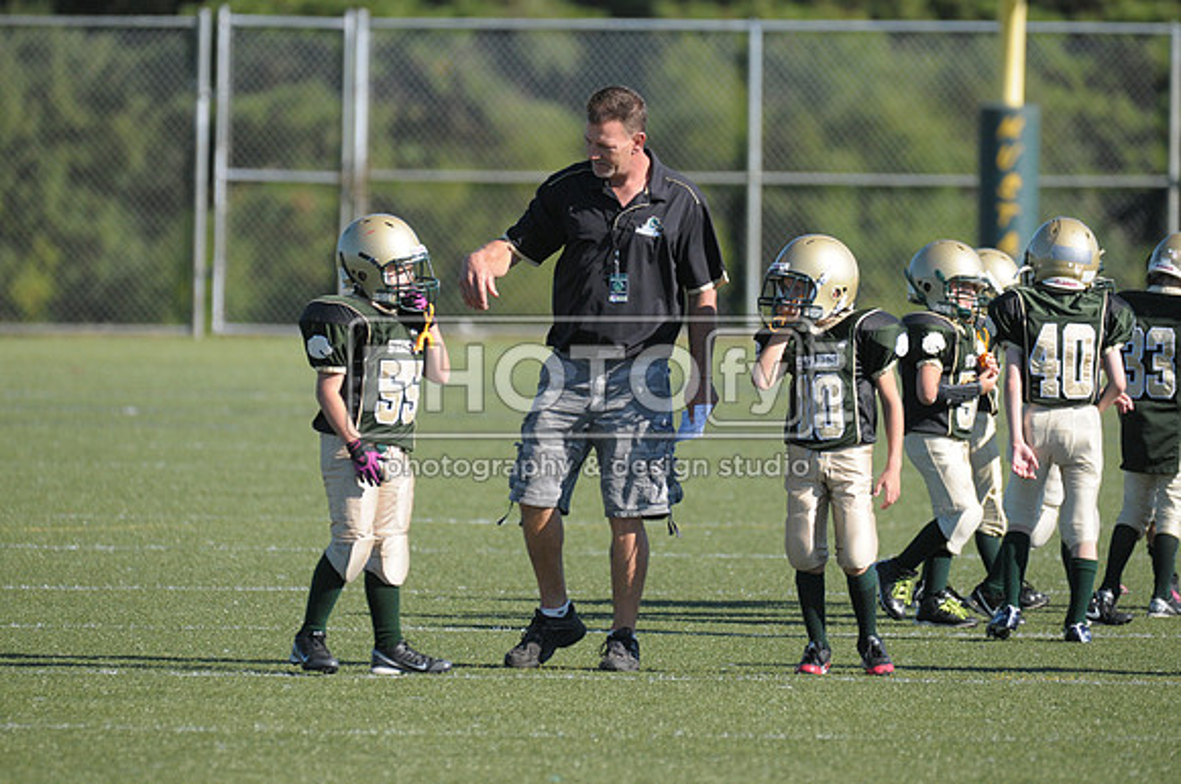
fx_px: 14742
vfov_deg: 3.0
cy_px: 392
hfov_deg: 4.6
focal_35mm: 450
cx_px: 590
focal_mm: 300
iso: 640
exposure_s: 1/3200
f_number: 4
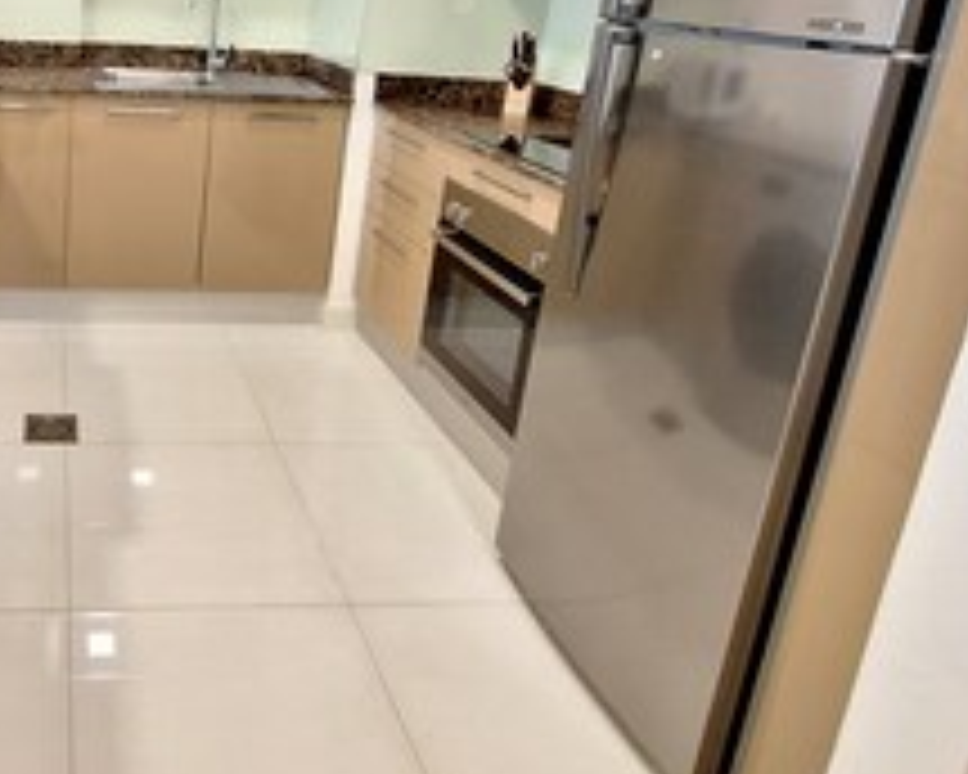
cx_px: 128
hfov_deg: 56.8
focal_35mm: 27
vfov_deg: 49.7
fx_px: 774
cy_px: 142
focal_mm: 1.74
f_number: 2.2
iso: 320
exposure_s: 1/25
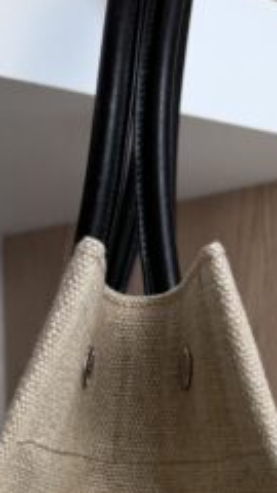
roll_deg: -0.8
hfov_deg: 13.9
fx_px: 1136
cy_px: 653
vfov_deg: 21.9
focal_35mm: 87
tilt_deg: -11.1
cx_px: 103
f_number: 1.78
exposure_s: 1/120
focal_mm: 6.76
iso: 64
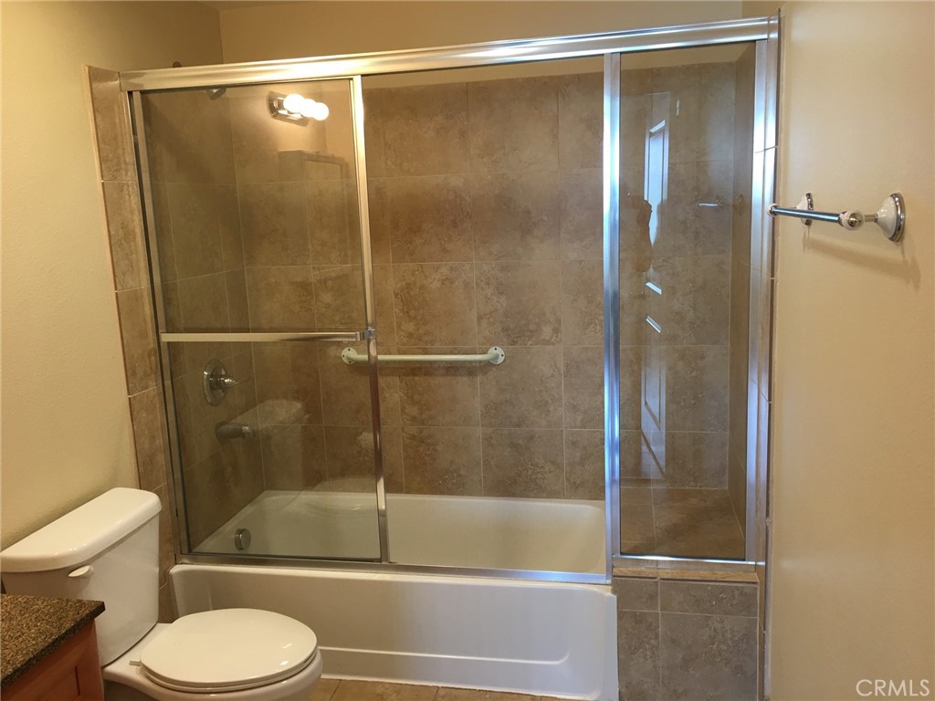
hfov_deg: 61.7
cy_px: 350
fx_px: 783
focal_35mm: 29
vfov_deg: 48.2
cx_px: 468
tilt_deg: -10.1
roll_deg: +2.5
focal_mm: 4.15
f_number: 2.2
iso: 32
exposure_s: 1/15
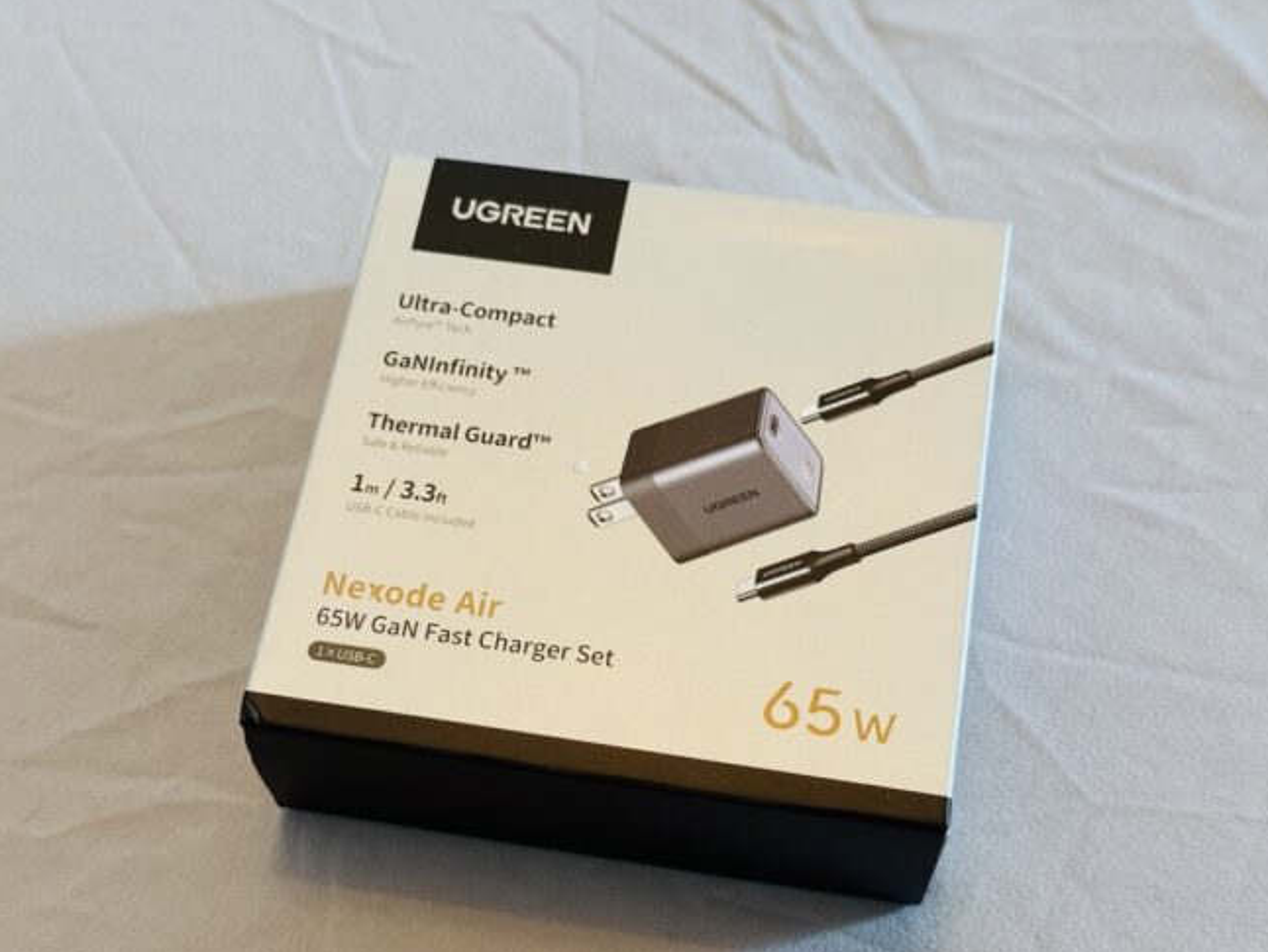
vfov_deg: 28.0
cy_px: 505
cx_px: 618
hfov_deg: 36.8
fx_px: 1905
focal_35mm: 52
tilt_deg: -63.3
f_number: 1.78
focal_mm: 6.76
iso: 160
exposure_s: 1/60
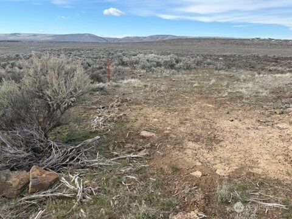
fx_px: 202
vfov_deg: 56.8
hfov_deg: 71.6
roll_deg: -0.4
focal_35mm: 24
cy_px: 110
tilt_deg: -17.4
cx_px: 146
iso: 80
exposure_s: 1/2053
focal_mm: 6.76
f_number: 1.78
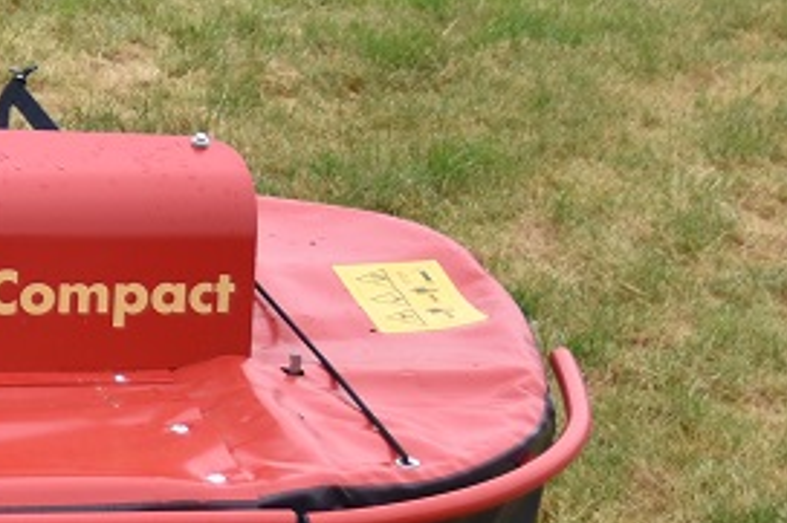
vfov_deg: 7.9
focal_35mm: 172
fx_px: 3758
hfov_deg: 11.0
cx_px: -715
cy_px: 477
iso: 100
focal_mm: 26
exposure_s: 1/500
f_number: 2.8
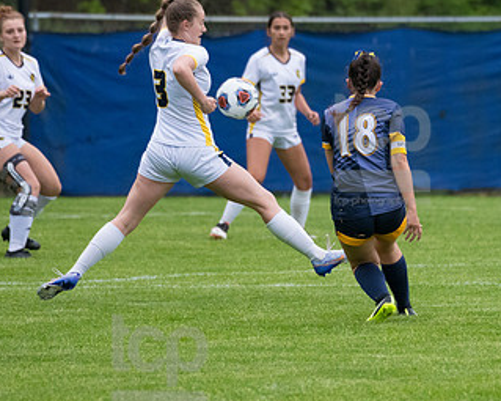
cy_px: 150
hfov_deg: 3.3
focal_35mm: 580
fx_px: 8597
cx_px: 383
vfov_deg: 2.7
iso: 4000
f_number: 5.6
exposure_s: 1/1600
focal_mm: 340
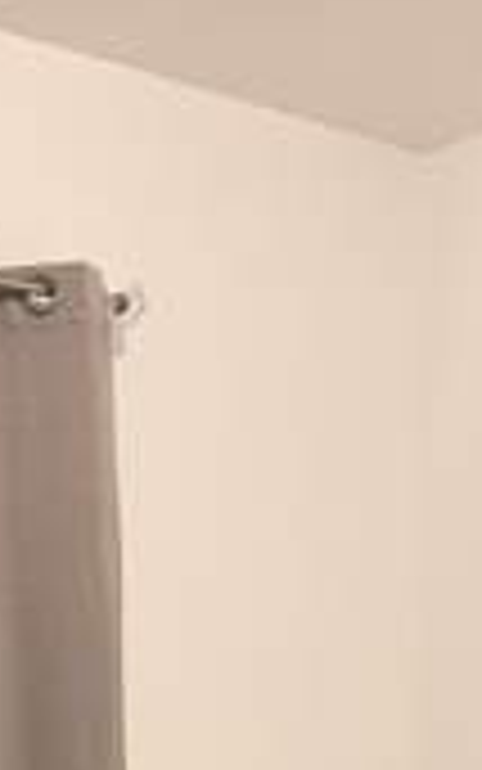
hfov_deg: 13.5
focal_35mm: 95
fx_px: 1995
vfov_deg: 18.7
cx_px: -72
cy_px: 1225
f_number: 1.78
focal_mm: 6.76
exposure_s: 1/60
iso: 500
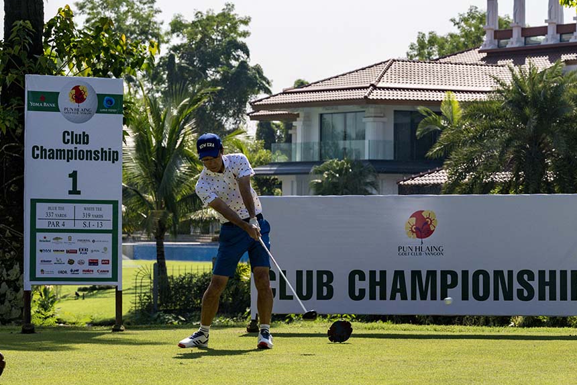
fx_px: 1538
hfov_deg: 21.2
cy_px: 194
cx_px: 311
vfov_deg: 14.2
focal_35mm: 96
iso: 450
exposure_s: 1/2000
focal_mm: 86
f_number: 6.3
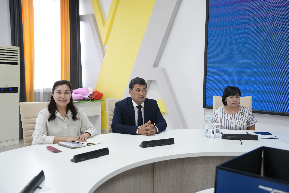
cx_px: 144
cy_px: 96
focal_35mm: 41
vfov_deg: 32.7
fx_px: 329
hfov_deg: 47.4
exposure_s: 1/200
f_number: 2.8
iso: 800
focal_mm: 41
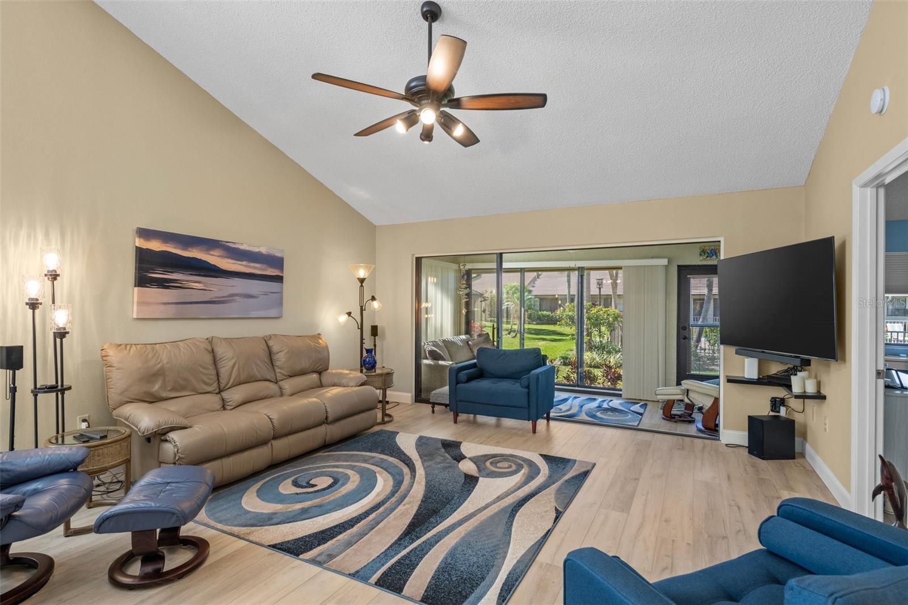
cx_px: 454
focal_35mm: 18
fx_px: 454
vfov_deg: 67.4
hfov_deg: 90.0
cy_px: 302
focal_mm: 18
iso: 800
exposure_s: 1/10
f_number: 8
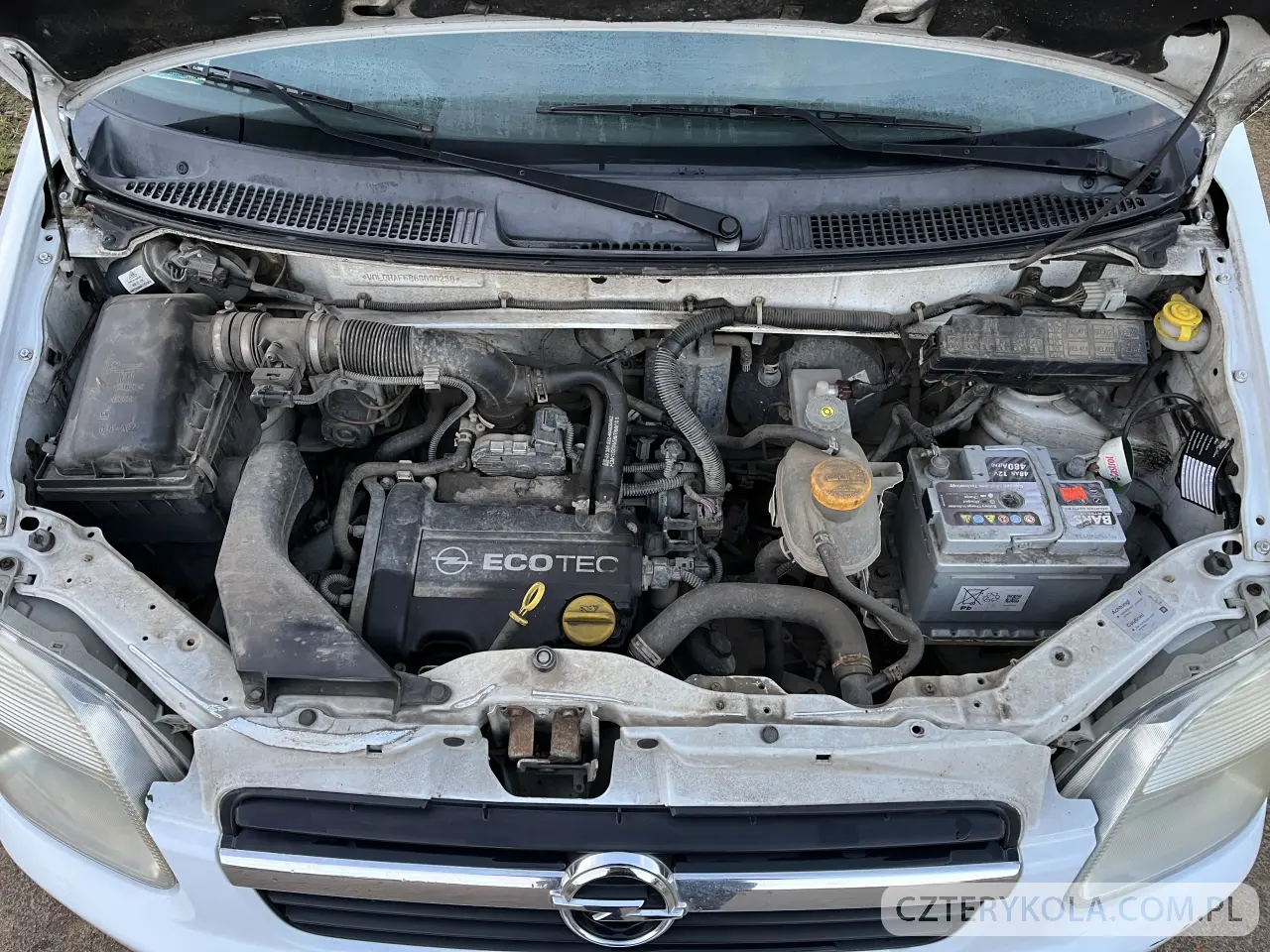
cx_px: 635
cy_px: 476
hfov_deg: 67.3
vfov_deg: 53.1
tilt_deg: -48.8
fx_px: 954
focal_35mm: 26
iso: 125
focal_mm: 5.1
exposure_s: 1/60
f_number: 1.6
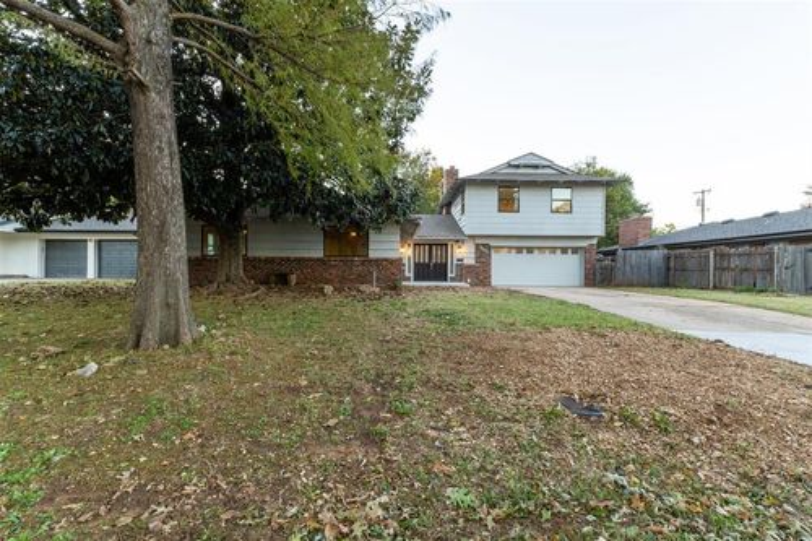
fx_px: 338
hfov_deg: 100.4
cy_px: 270
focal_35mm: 15
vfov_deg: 77.3
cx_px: 406
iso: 100
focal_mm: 10
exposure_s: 1/8
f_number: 8
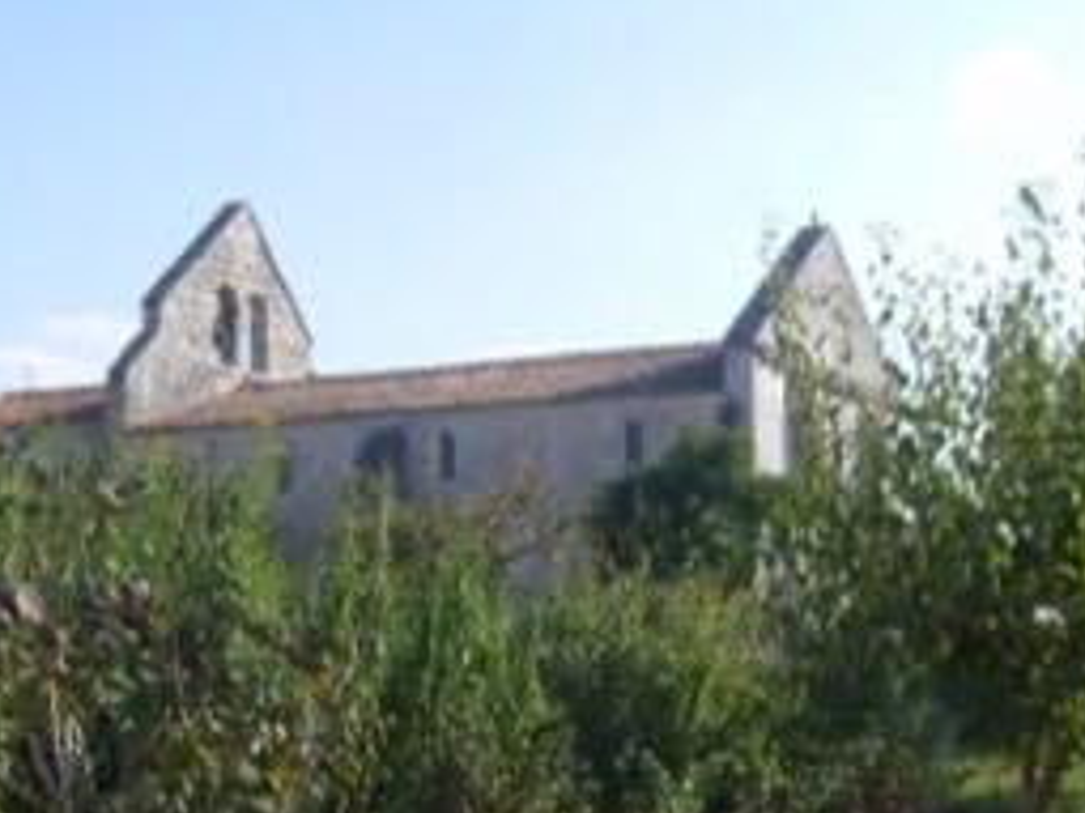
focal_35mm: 59
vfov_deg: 24.7
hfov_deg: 32.4
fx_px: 1848
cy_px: 498
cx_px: 349
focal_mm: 5.8
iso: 80
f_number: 7.1
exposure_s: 1/250
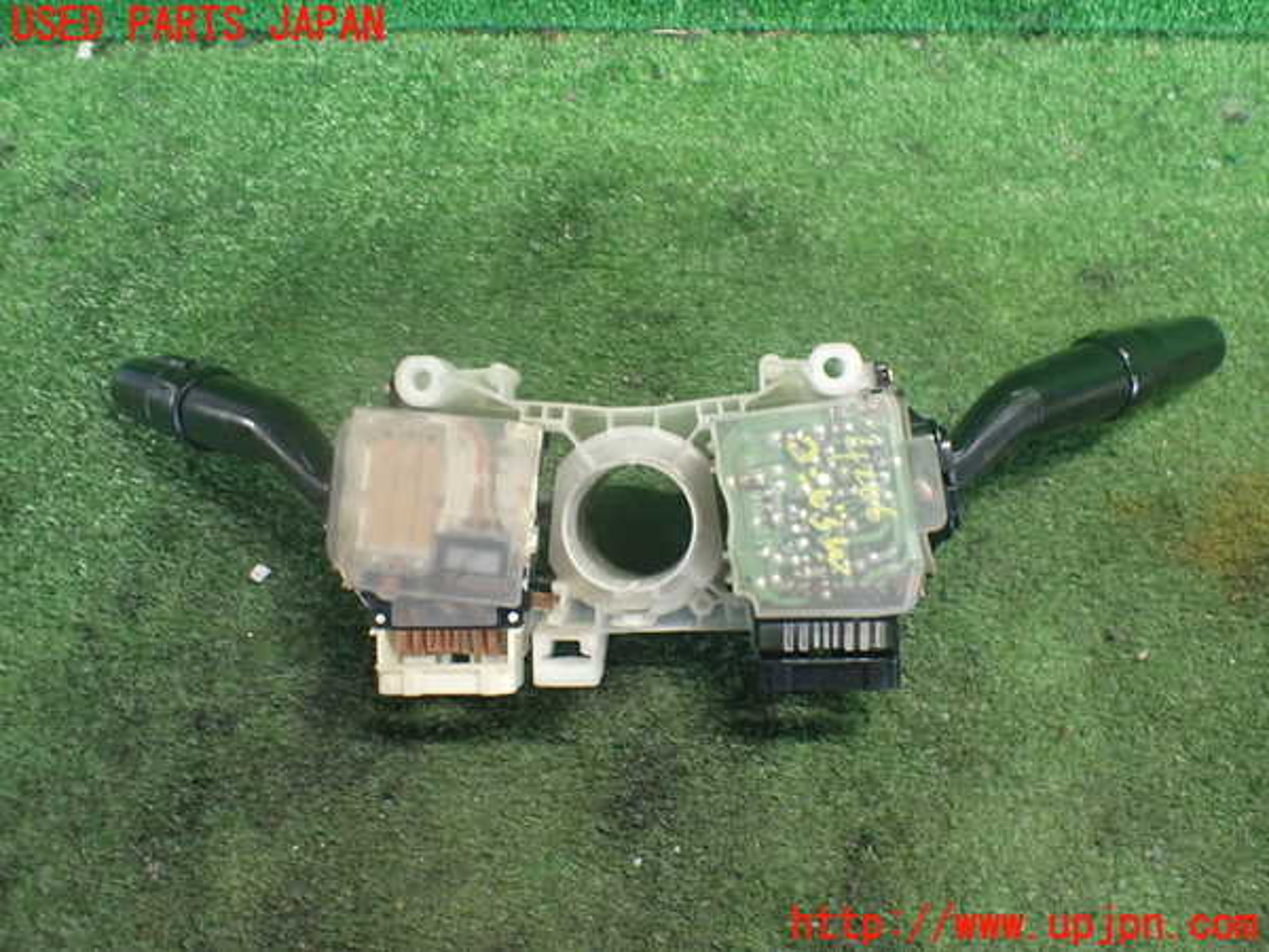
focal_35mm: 30
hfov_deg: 60.0
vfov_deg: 46.8
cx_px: 634
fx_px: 1100
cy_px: 476
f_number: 2.3
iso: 800
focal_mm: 5.4
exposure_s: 1/50
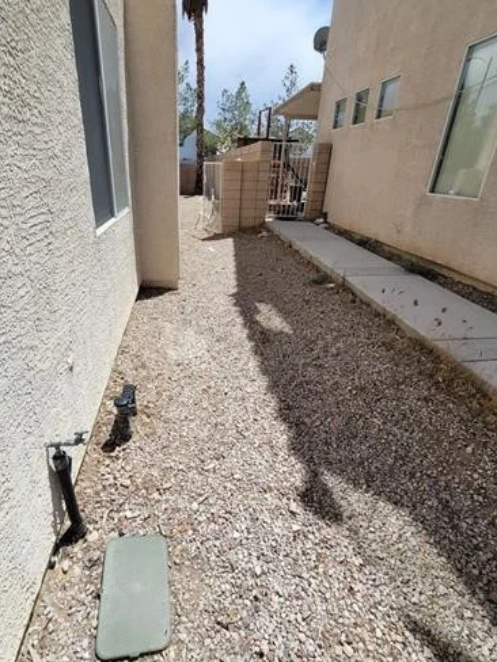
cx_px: 217
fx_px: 306
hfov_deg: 77.8
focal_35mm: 16
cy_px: 320
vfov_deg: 94.5
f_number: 2.2
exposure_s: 1/2339
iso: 64
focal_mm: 2.2
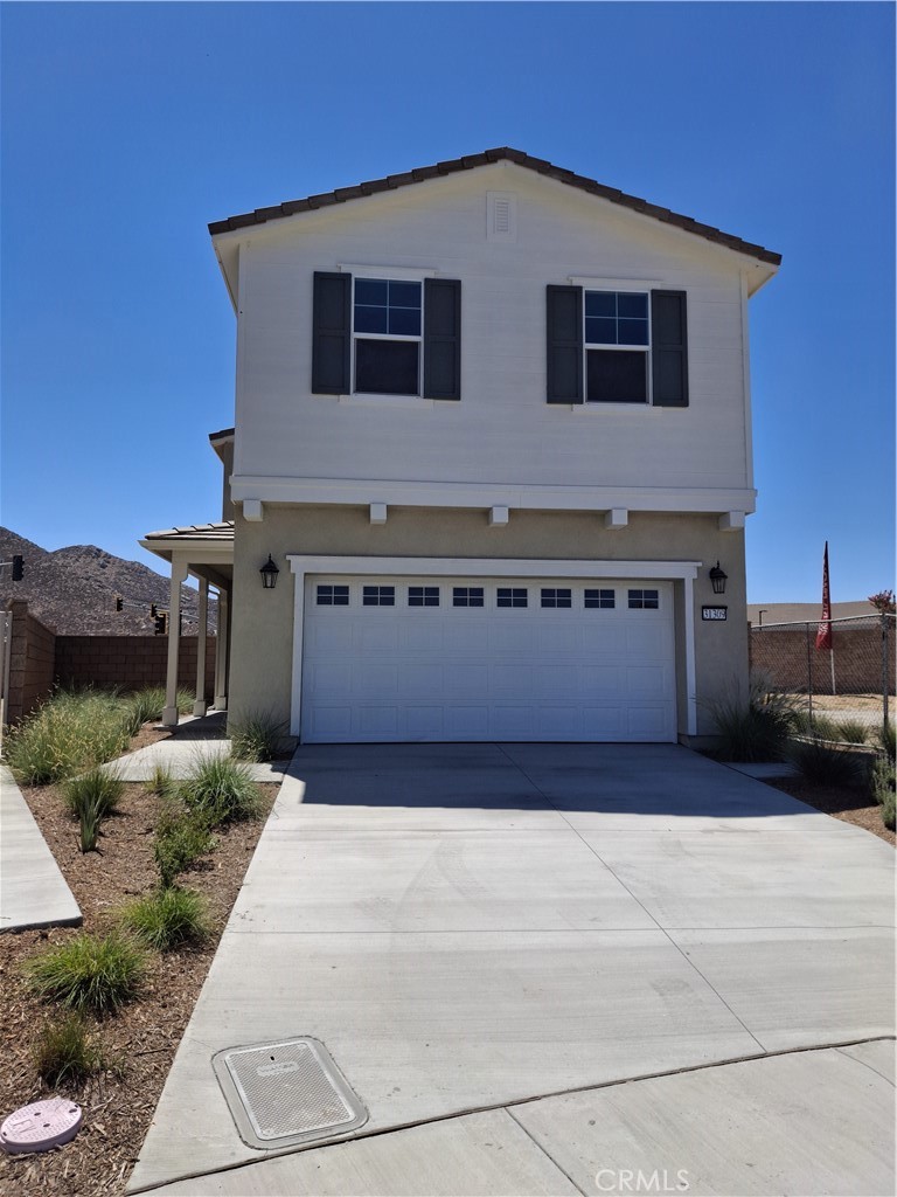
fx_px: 864
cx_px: 448
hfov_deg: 54.9
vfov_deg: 69.4
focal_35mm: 25
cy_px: 598
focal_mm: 4.69
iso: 32
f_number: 1.8
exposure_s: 1/1645
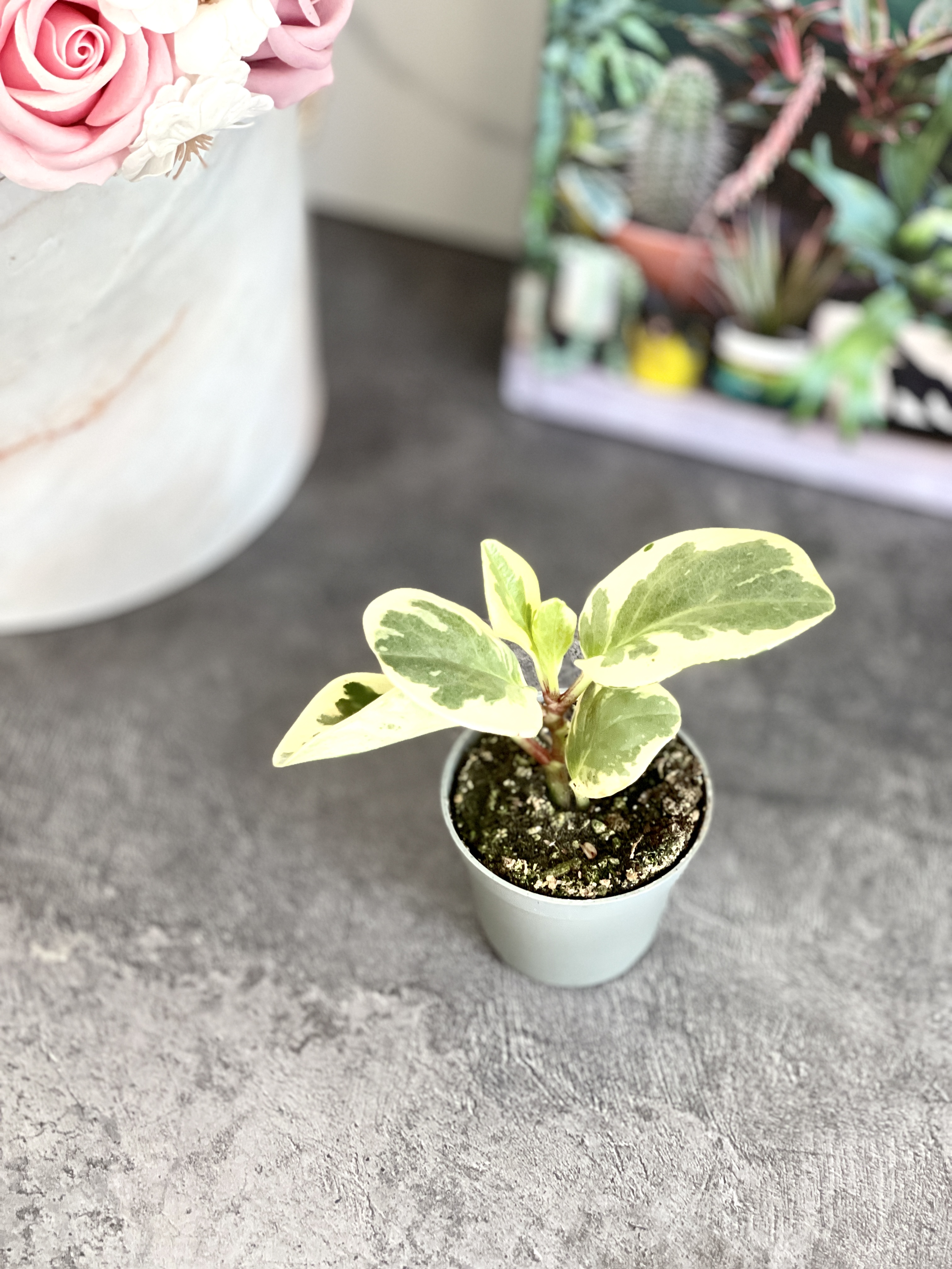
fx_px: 2347
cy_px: 634
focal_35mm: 64
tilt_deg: -48.3
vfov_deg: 30.3
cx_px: 476
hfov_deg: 22.9
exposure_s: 1/121
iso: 200
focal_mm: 7.5
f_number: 2.2
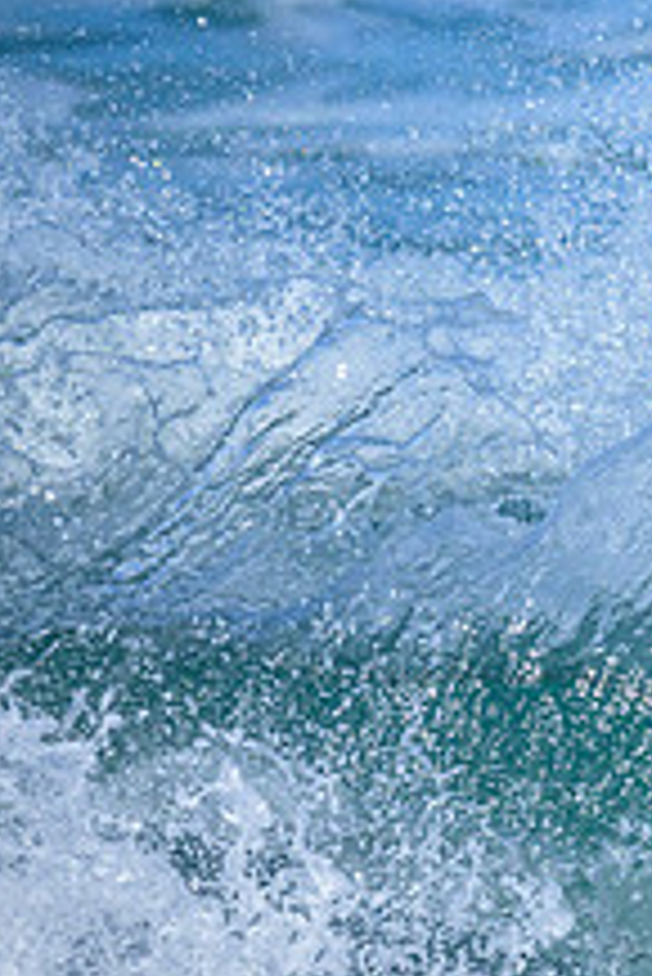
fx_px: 79411
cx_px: 1745
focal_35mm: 2928
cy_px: 423
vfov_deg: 0.7
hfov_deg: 0.5
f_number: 10
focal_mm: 800
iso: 800
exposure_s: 1/2000
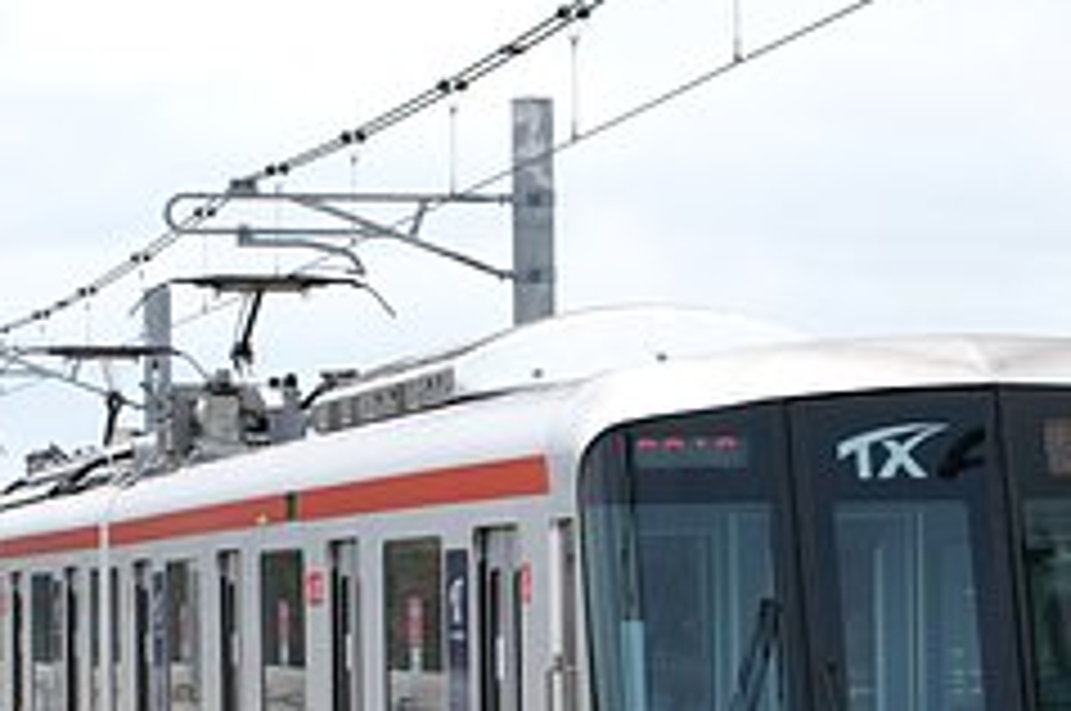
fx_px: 6714
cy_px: 738
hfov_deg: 9.1
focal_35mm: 226
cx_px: 531
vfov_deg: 6.0
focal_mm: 70
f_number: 7.1
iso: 200
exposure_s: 1/500
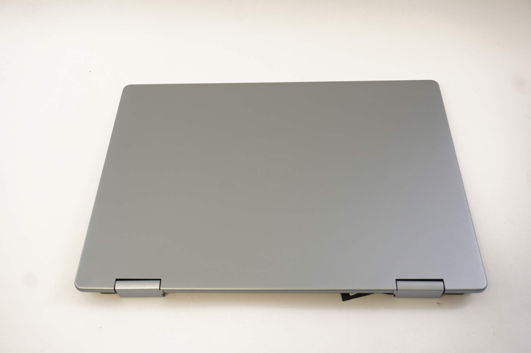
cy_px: 176
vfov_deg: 36.8
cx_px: 266
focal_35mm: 36
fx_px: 531
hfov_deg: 53.2
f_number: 5.6
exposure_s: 1/13
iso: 400
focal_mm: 24
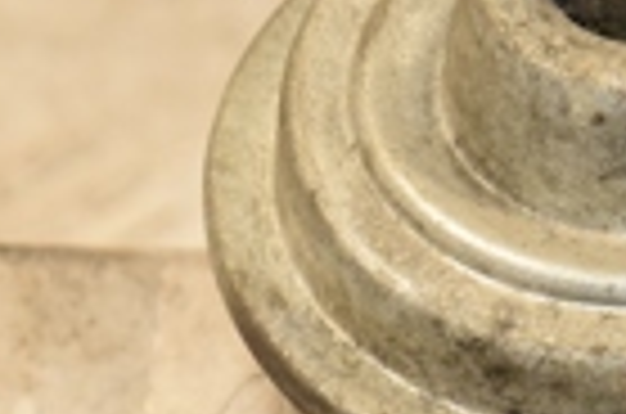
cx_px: 306
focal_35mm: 588
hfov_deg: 3.5
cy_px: 450
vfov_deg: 2.3
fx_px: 10207
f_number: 5.6
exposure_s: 1/80
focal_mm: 85
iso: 800
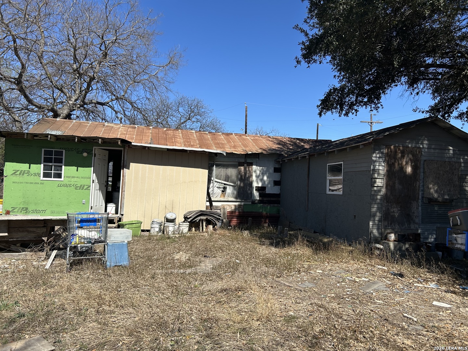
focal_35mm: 26
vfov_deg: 53.1
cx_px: 234
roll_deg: -1.8
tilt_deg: +2.1
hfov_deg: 67.3
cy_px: 176
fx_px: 352
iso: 50
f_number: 1.5
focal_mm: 5.7
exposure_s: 1/3968
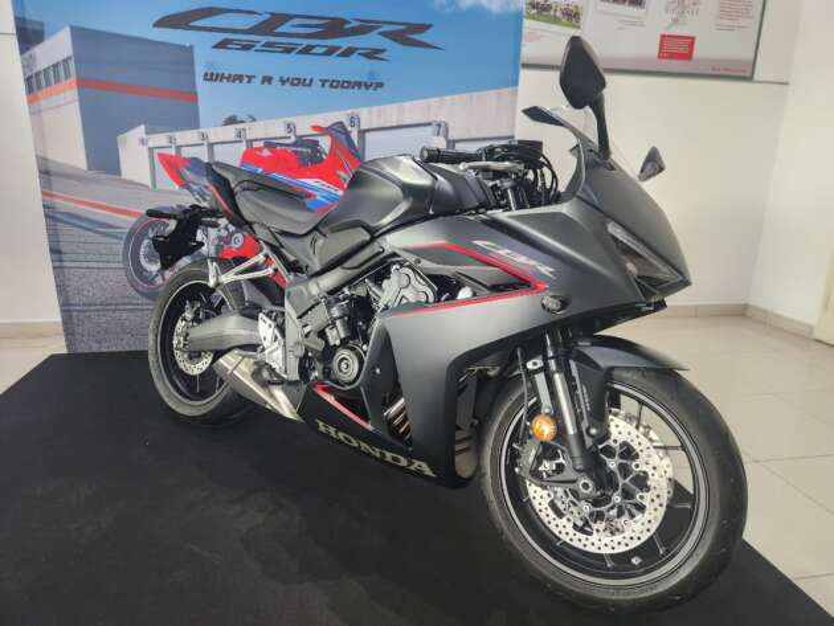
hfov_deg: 73.9
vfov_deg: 58.9
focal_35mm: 23
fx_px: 554
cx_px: 417
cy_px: 313
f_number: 1.8
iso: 500
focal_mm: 5.4
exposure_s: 1/100
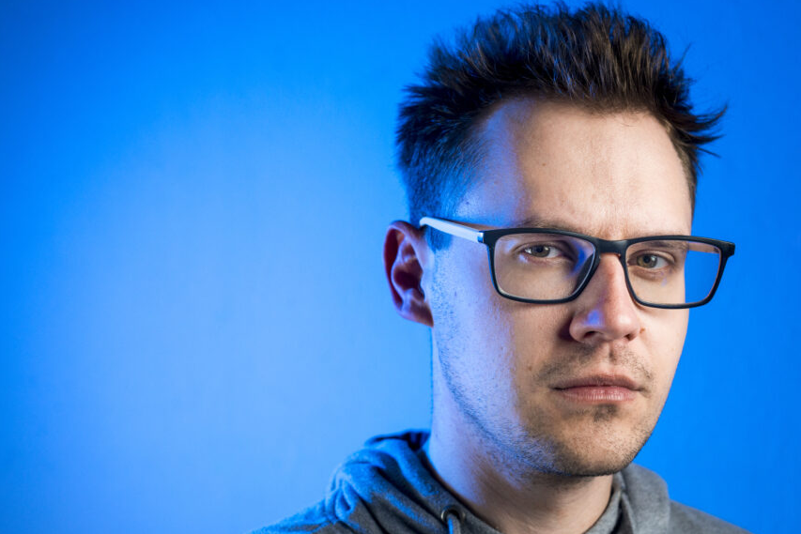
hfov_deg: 33.4
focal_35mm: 60
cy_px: 308
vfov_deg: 22.6
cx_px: 381
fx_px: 1335
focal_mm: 50
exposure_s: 1/160
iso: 250
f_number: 5
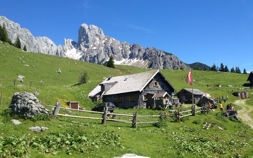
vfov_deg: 33.5
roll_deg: +3.5
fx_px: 262
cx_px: 124
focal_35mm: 38
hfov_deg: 51.5
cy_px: 67
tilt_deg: +8.2
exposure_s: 1/1175
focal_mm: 4.28
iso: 50
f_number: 2.4
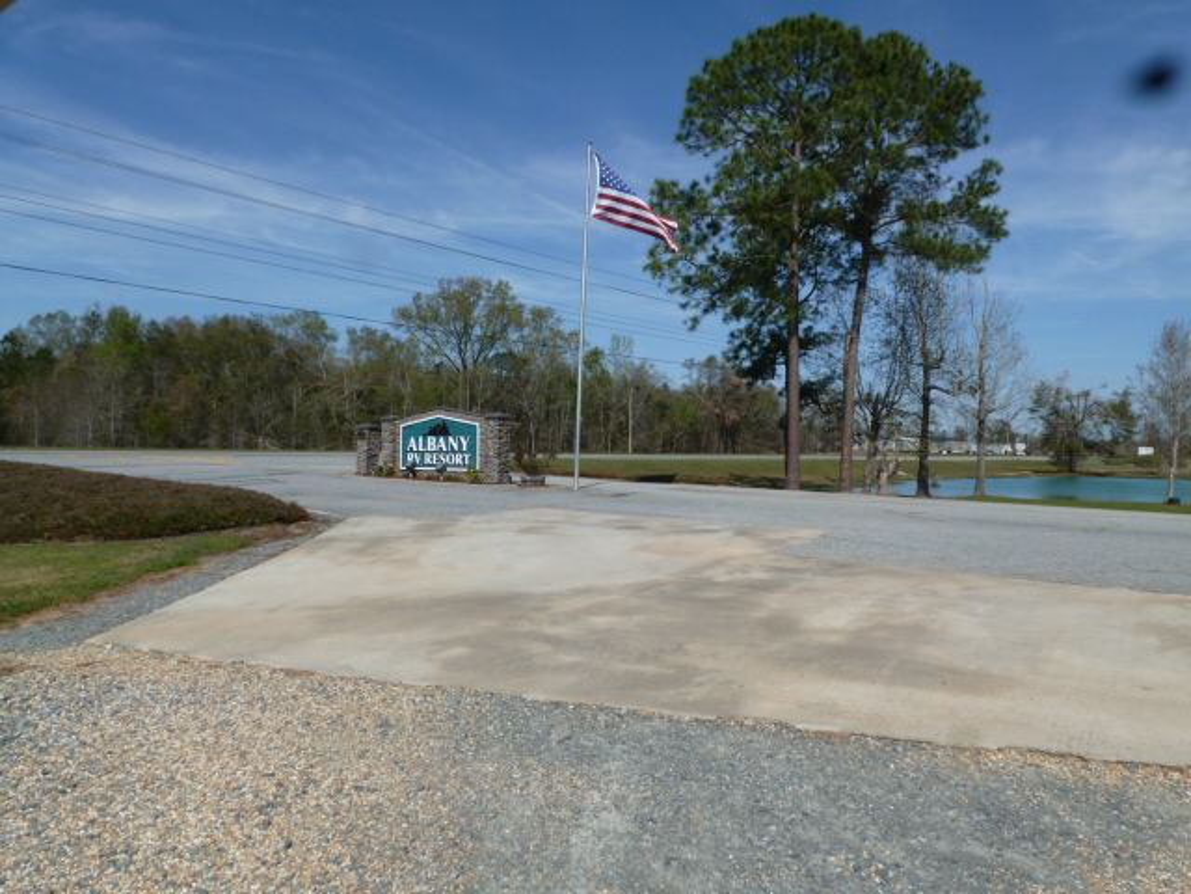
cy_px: 447
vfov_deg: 56.8
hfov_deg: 71.6
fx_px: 826
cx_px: 596
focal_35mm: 24
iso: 100
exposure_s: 1/500
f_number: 5.6
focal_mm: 4.3
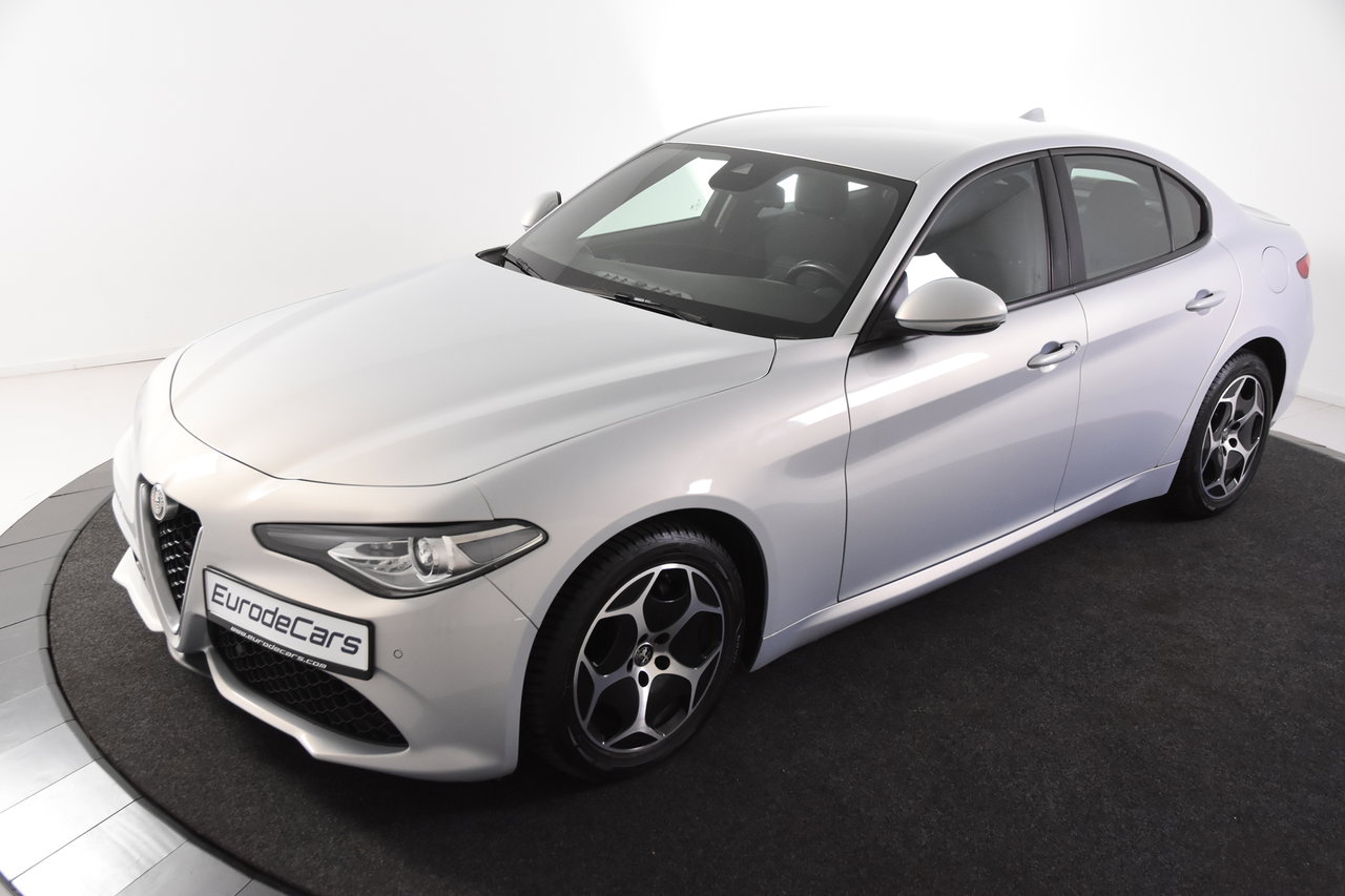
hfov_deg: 53.1
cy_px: 448
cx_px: 672
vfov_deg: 36.9
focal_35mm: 36
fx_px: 1345
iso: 1600
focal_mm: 24
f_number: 4.5
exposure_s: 1/80
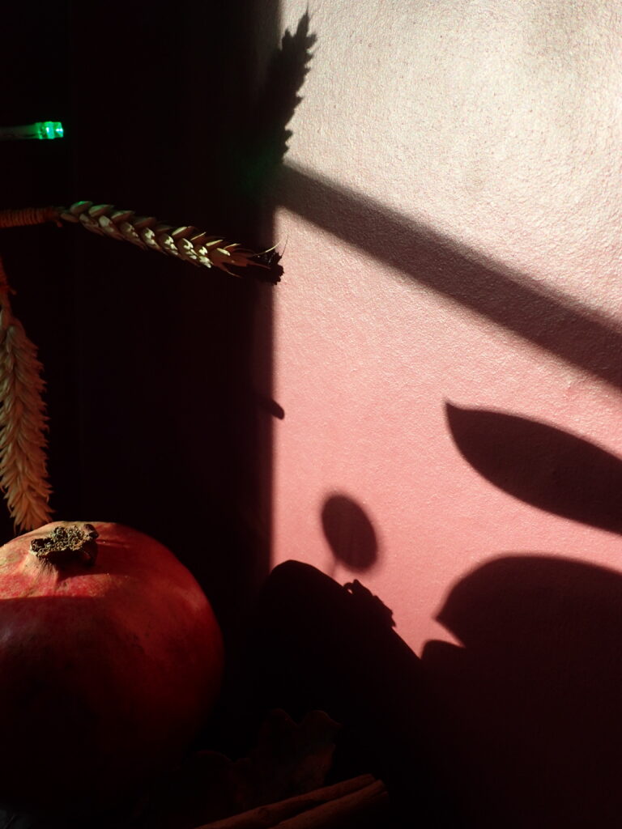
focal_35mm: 30
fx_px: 719
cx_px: 311
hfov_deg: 46.8
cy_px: 414
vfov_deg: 60.0
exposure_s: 1/125
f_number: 3.2
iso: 100
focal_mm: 5.5
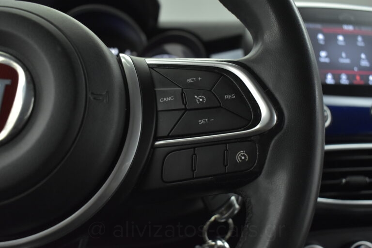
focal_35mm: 33
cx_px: 186
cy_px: 124
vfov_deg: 40.0
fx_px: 341
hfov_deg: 57.2
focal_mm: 22
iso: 1600
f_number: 3.8
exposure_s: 1/80
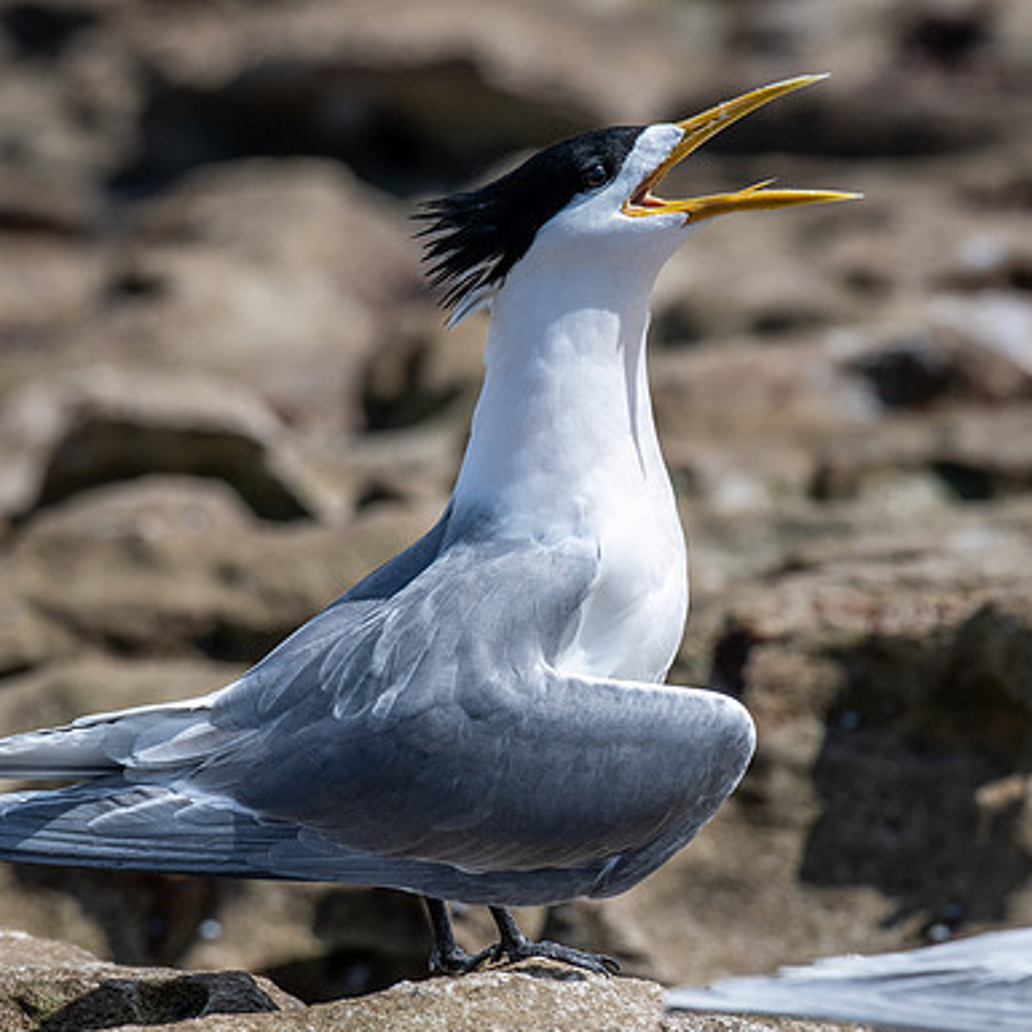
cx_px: 667
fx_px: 26309
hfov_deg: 2.2
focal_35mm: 780
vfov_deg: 2.2
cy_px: 629
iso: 320
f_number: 7.1
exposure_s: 1/1600
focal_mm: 360
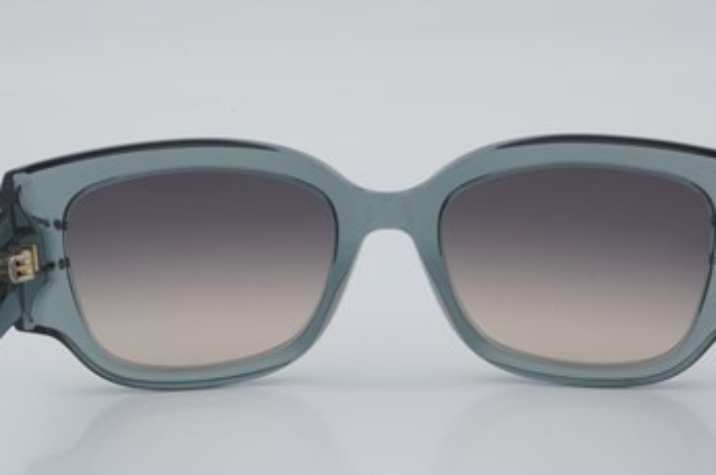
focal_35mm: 87
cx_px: 386
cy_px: 266
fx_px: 1728
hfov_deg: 23.4
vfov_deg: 15.7
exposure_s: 1/4
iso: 100
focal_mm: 50
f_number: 29
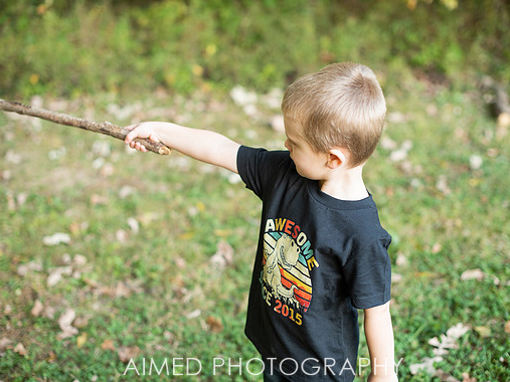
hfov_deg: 34.9
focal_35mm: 55
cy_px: 192
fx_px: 810
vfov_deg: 26.5
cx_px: 265
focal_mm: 50
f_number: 2.2
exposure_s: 1/200
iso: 200
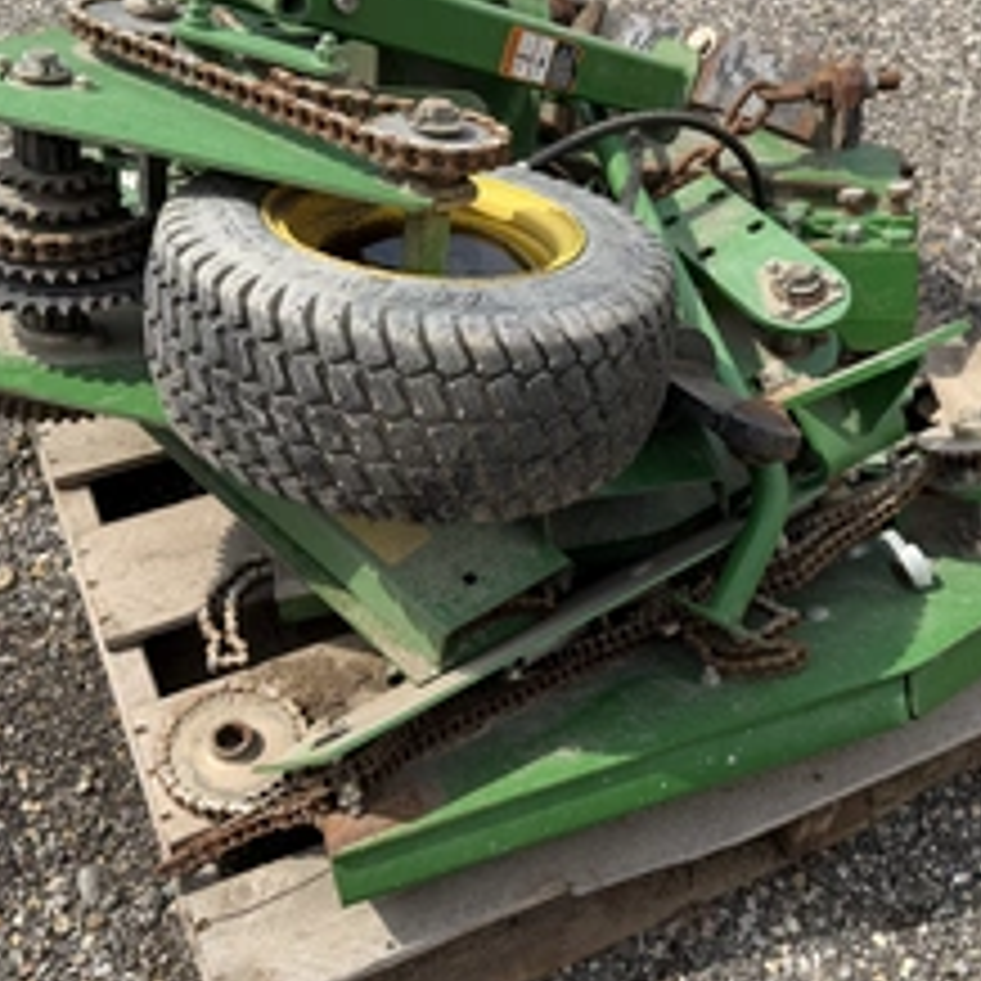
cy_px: 423
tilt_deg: -43.7
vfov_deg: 42.7
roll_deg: -5.2
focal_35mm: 39
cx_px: 549
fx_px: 1250
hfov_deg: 42.8
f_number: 1.78
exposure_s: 1/3021
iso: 80
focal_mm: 6.76
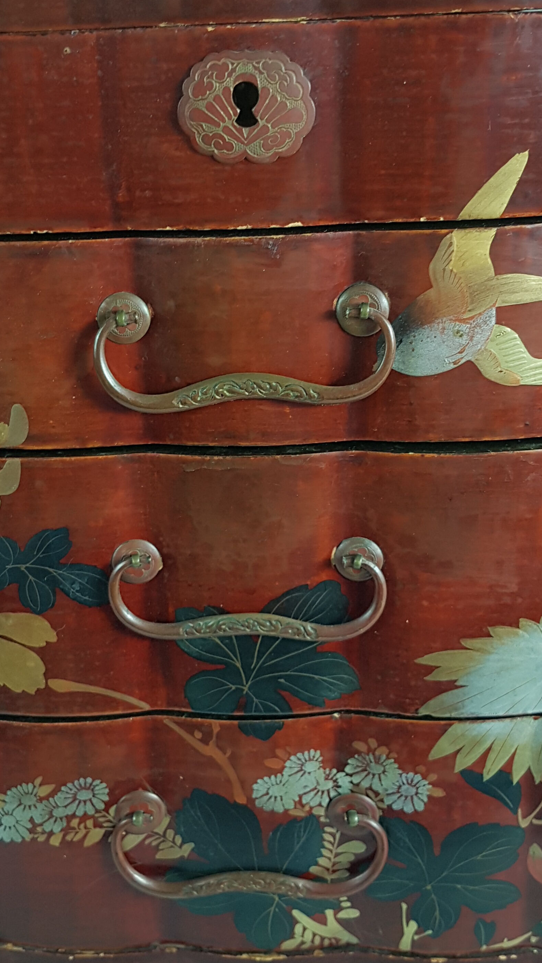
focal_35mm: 29
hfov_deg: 40.2
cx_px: 288
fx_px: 741
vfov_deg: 66.1
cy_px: 486
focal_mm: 4.2
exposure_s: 1/50
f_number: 1.7
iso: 100
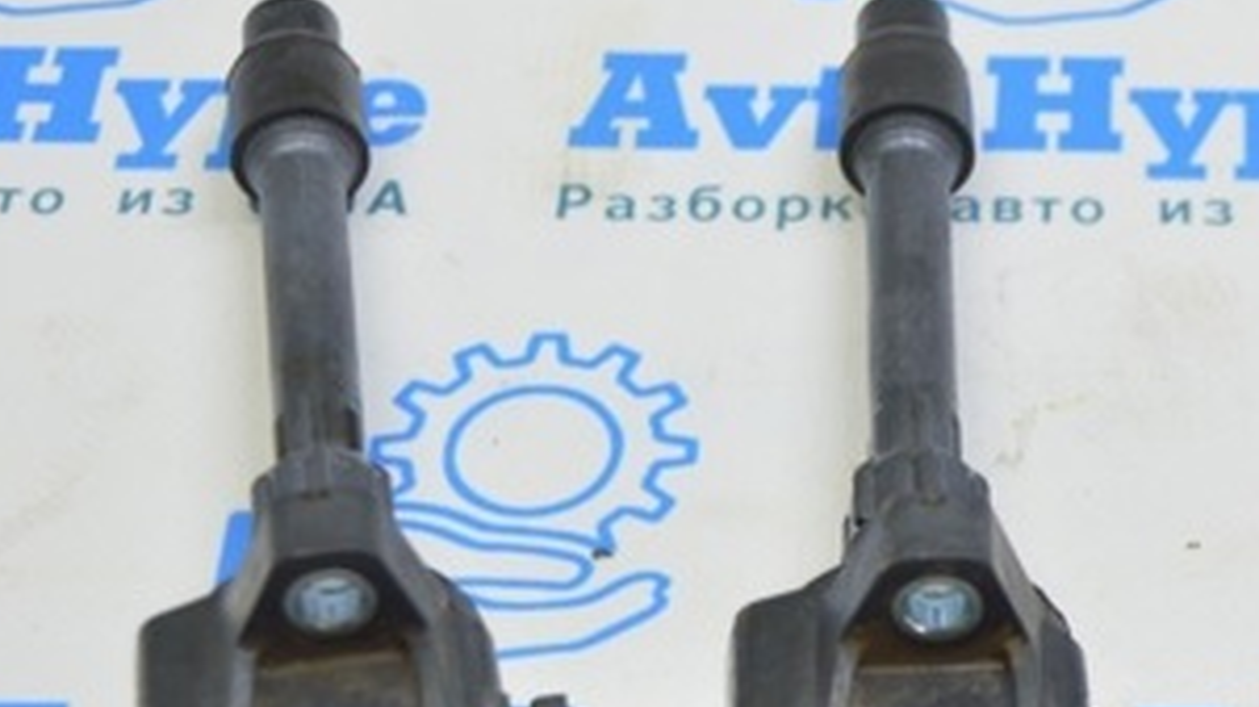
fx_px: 4004
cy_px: 533
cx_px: 1205
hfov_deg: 17.5
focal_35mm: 120
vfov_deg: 10.1
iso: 400
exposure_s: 1/20
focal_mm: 36
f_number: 5.6
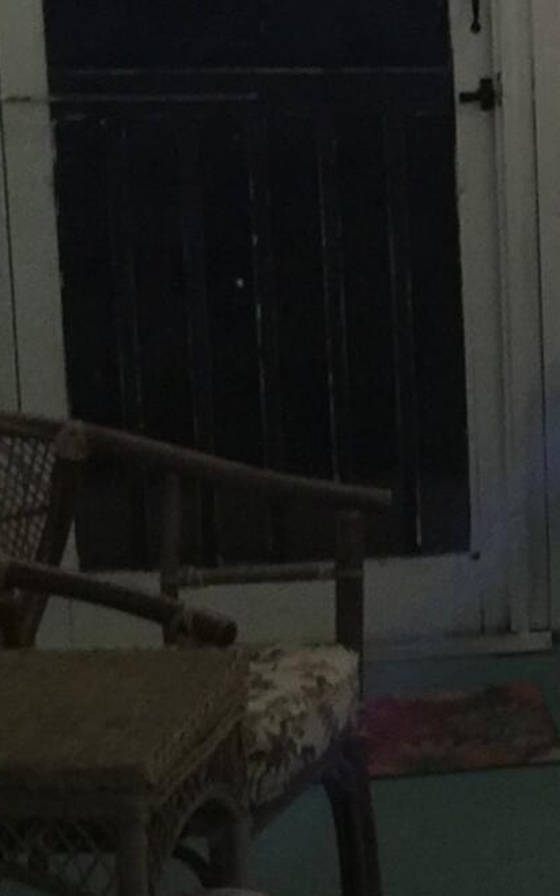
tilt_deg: -11.9
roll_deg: -0.7
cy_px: 397
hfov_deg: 8.7
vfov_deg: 14.9
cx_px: 1264
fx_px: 3418
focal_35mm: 140
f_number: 2.2
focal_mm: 4.15
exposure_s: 1/4
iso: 100
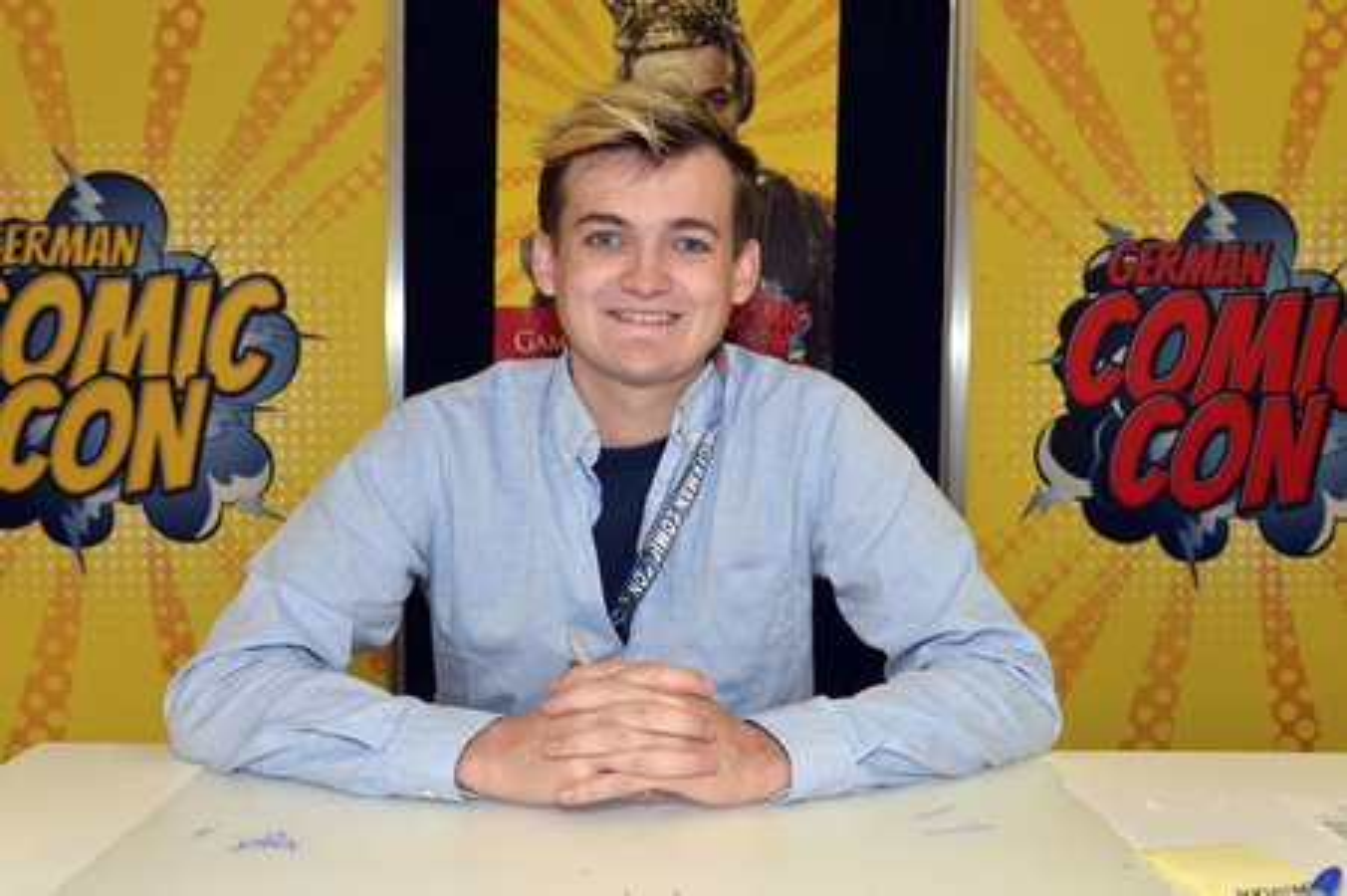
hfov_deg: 58.8
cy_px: 448
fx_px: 1196
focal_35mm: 32
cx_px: 674
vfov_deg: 41.1
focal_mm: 32
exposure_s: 1/60
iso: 800
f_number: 7.1
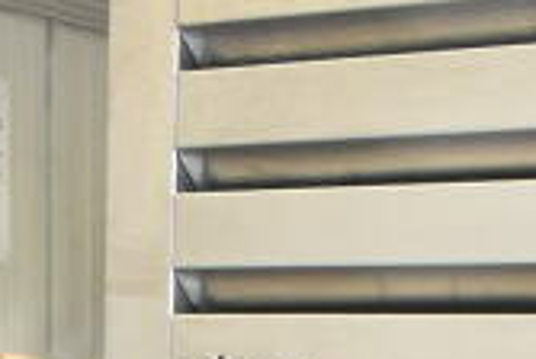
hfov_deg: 12.2
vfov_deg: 7.1
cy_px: 1228
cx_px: 658
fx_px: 2446
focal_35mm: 164
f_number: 5.6
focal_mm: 20
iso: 1600
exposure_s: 1/125
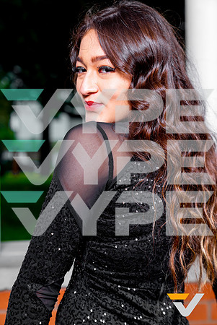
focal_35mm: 60
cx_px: 108
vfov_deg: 33.4
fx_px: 541
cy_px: 162
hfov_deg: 22.7
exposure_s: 1/125
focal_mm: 60
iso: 100
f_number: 4
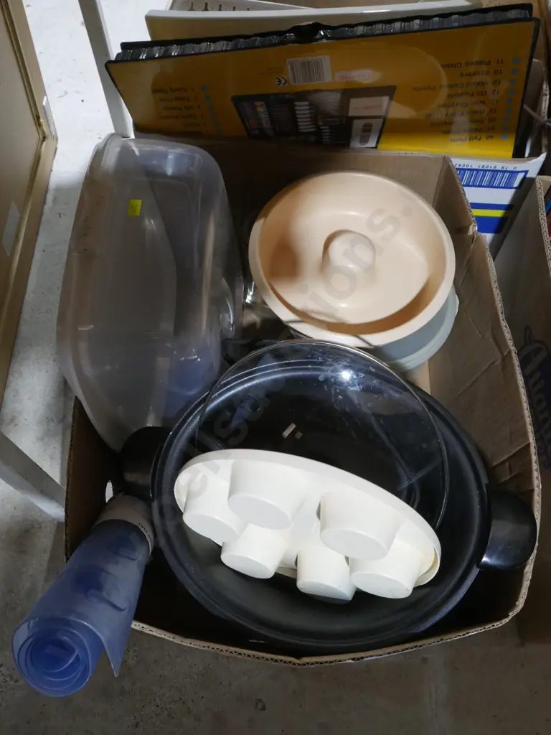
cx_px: 276
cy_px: 368
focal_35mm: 28
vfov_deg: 63.4
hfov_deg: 49.7
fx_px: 594
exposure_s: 1/60
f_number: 9
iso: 2500
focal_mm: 14
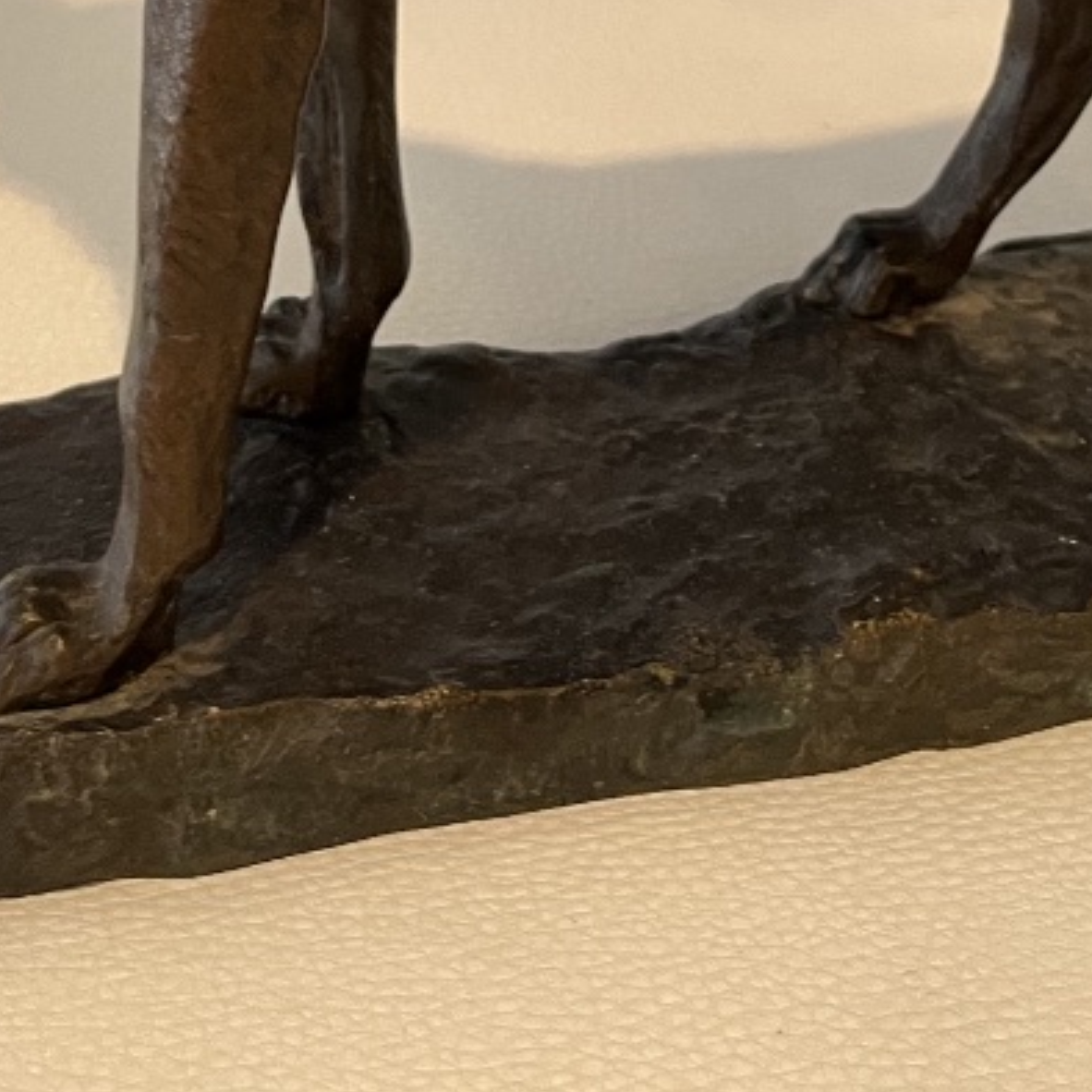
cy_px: -394
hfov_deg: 24.6
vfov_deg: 21.8
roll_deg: +1.6
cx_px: 607
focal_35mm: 70
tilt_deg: -17.3
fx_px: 2498
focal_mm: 5.1
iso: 125
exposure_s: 1/50
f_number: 1.6
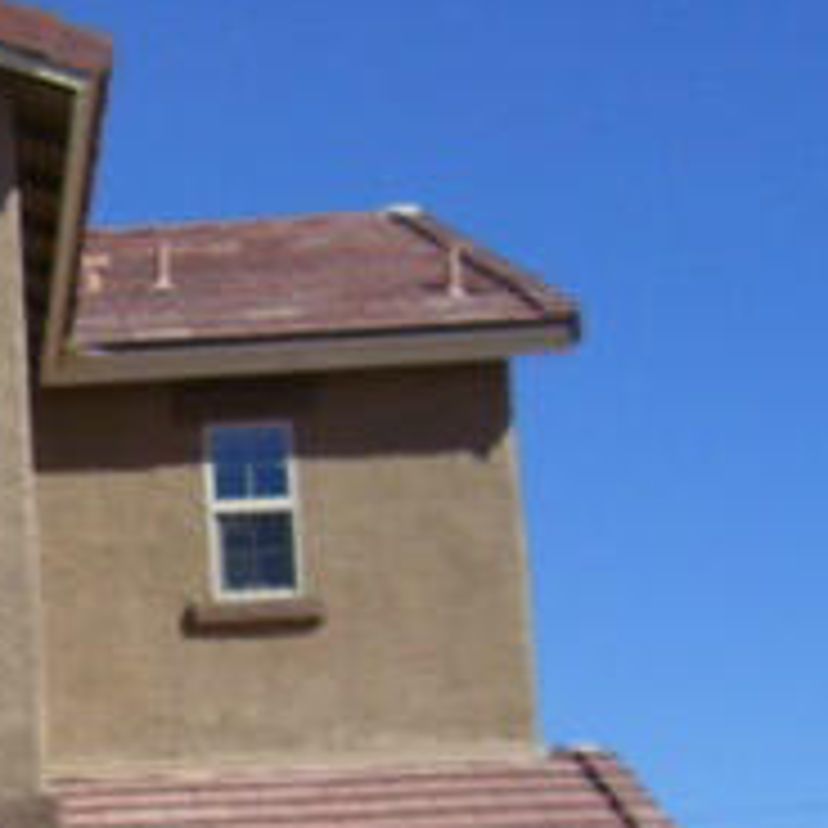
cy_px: 770
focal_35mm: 131
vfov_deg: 13.2
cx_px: -536
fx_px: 3545
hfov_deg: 12.4
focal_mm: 5.6
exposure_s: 1/750
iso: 80
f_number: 4.8
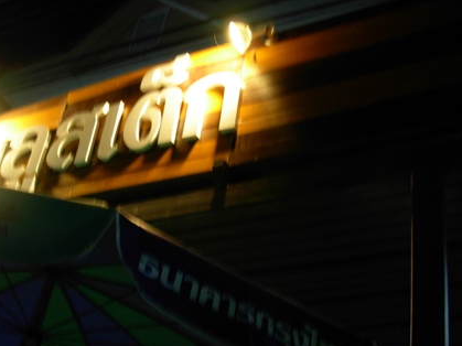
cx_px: 129
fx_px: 774
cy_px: 149
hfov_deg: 32.7
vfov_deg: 25.2
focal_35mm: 58
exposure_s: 1/4.7
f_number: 2.9
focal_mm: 6.3
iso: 79
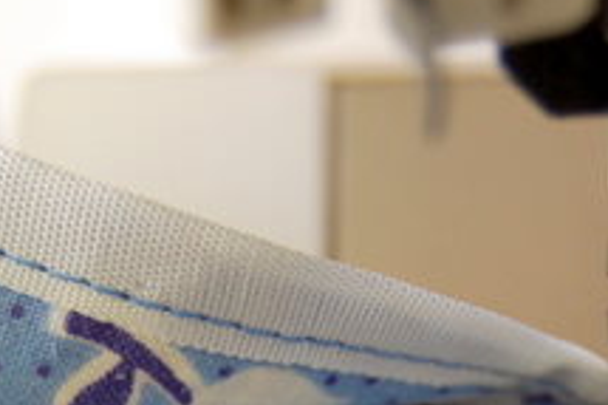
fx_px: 2970
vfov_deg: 7.7
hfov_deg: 11.7
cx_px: 283
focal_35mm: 176
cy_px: 520
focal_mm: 42
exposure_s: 1/30
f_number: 5.3
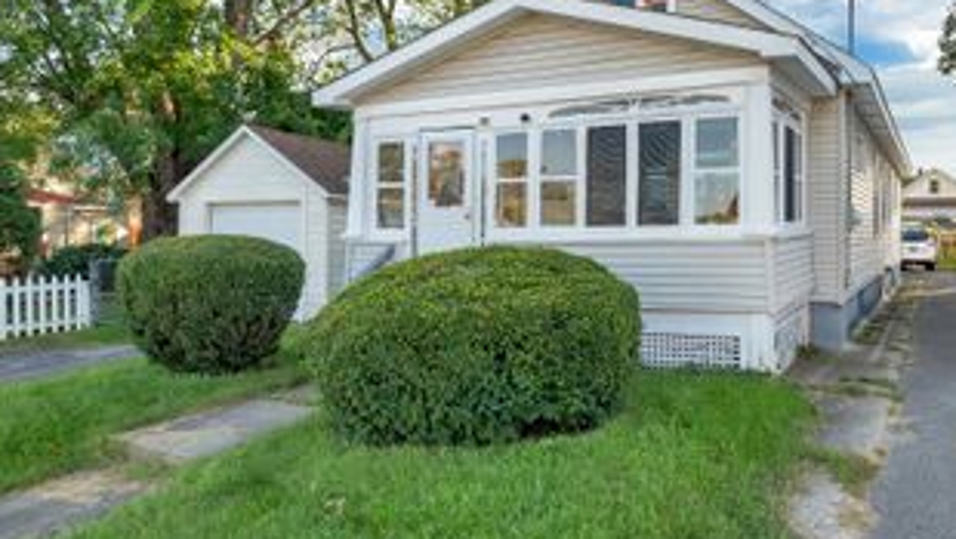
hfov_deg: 68.2
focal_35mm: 27
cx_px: 623
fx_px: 685
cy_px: 229
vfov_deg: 42.9
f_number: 4
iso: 250
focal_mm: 16
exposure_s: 1/800
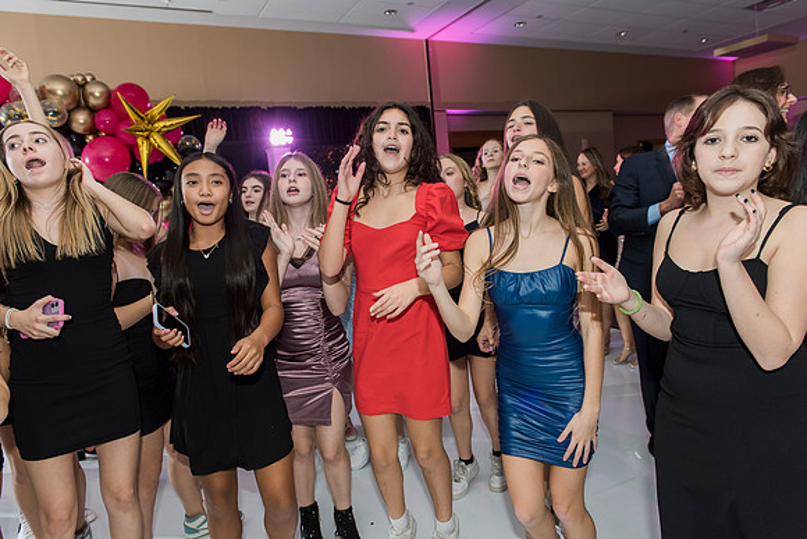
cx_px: 404
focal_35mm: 24
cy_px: 270
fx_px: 538
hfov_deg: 73.7
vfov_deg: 53.2
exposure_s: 1/100
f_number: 4
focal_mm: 24
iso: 1000
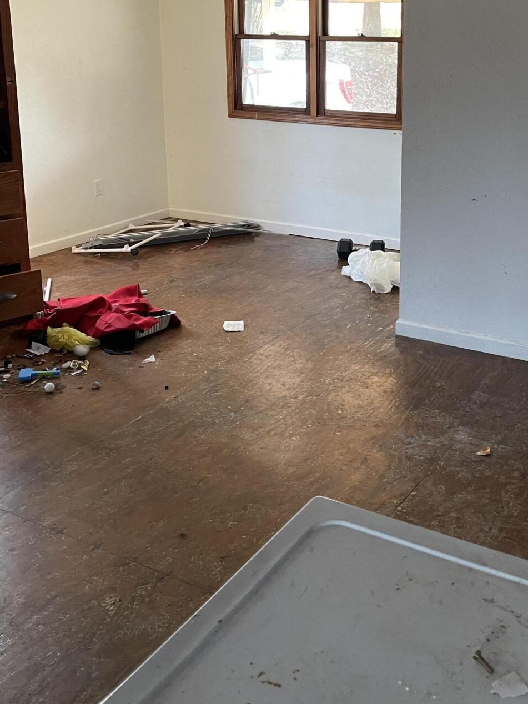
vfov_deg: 44.2
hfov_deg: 34.8
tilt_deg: -11.2
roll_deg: -0.8
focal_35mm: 41
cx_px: 349
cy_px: 173
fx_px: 834
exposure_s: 1/60
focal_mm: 5.1
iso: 200
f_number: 1.6
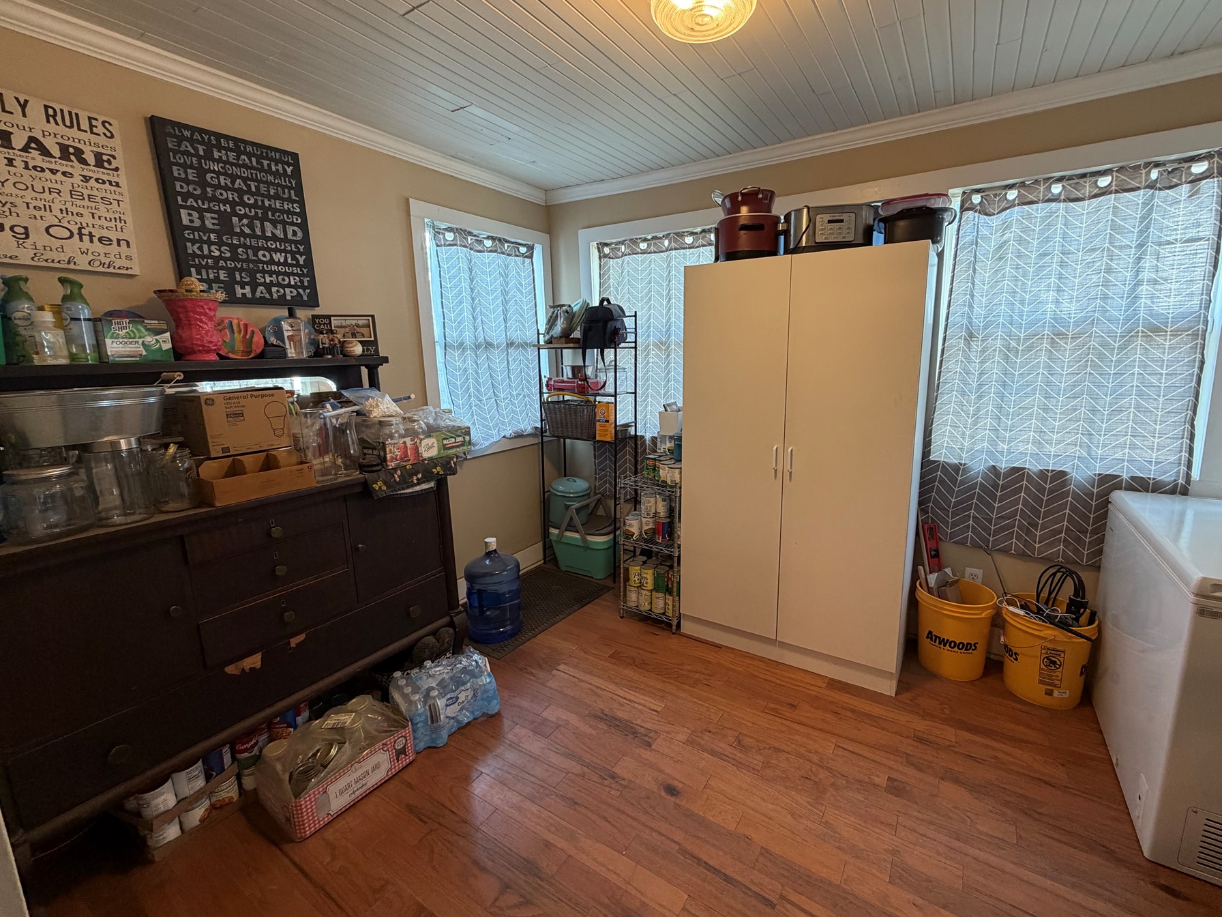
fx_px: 530
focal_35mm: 15
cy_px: 439
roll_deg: +1.3
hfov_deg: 98.1
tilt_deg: -9.6
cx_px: 640
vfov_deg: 81.7
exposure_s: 1/60
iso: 200
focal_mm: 2.22
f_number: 2.2
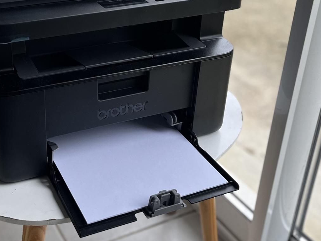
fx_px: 482
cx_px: 97
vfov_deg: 27.8
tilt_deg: -26.8
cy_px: 70
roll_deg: -0.3
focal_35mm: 52
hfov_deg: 36.3
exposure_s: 1/121
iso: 125
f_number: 1.6
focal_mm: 5.1
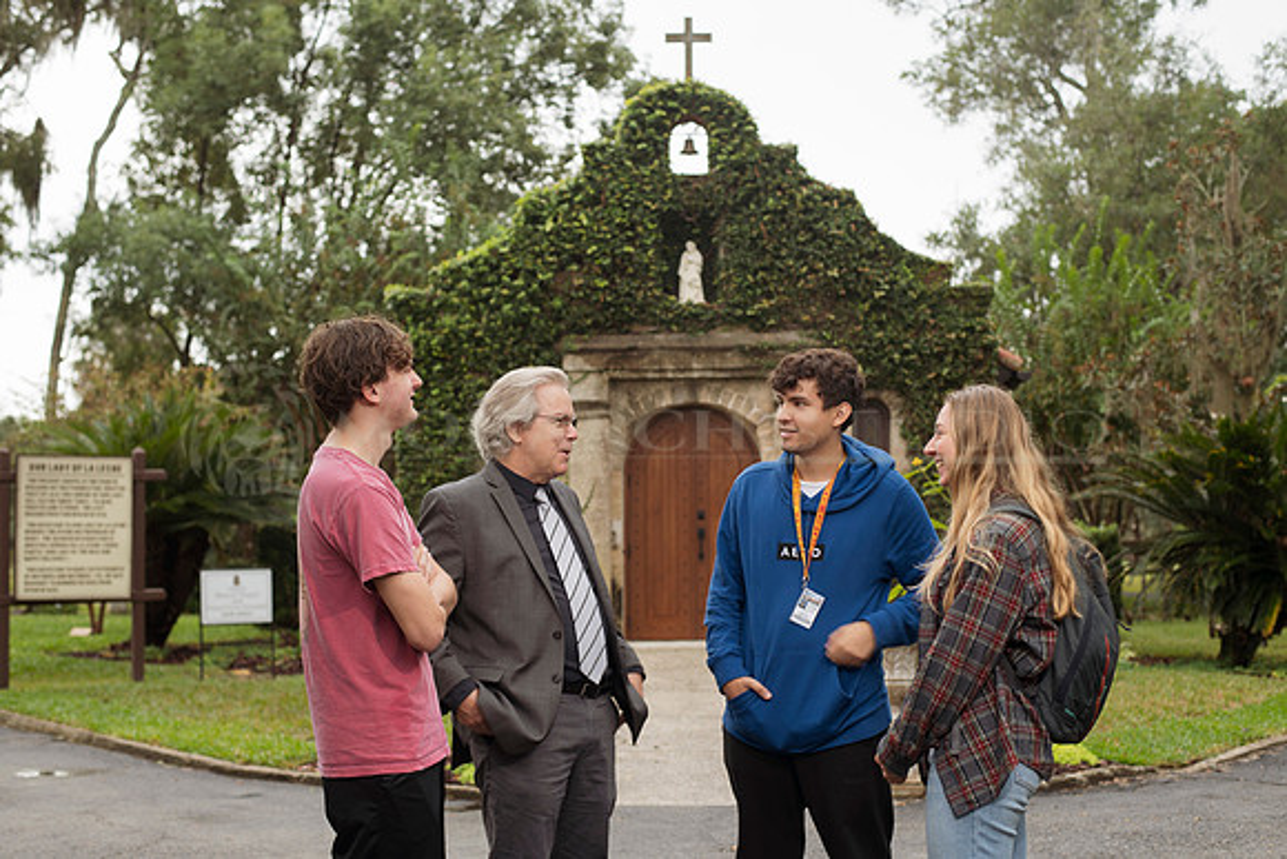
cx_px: 644
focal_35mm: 52
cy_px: 430
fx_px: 1863
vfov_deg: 26.0
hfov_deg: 38.1
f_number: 4
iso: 72
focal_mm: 50
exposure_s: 1/40
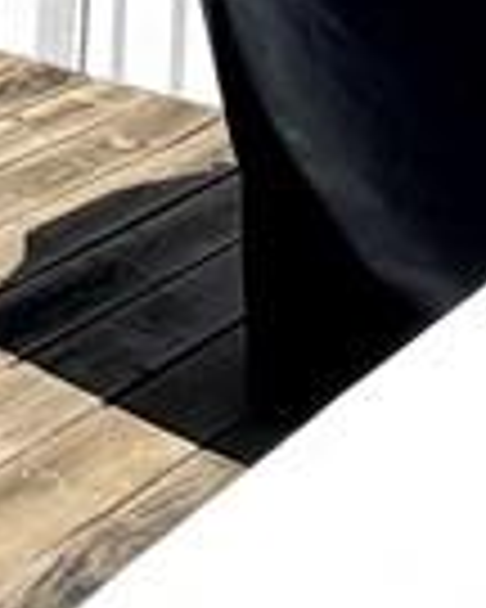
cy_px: -531
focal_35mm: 104
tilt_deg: -0.3
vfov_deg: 15.5
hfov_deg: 9.5
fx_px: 1870
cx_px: -1166
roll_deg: -0.8
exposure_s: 1/1068
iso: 20
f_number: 2.2
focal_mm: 2.22
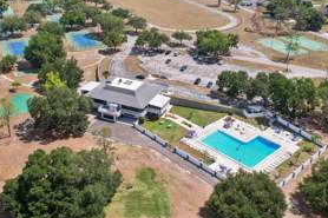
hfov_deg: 50.6
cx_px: 142
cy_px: 60
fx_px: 346
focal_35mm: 38
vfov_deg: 34.4
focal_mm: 8.4
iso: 200
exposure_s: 1/1000
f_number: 2.8
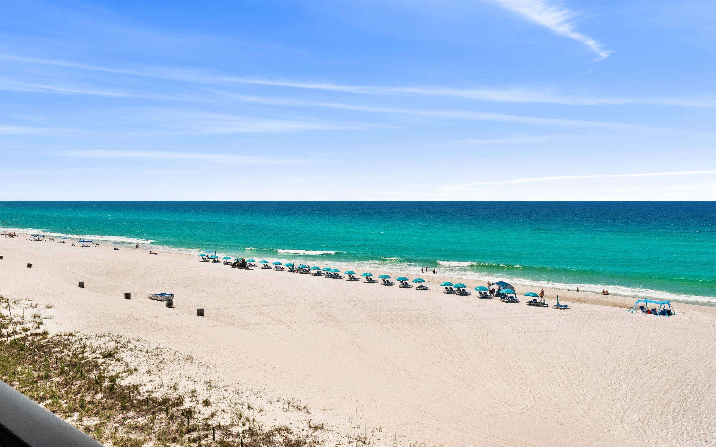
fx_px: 585
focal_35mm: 30
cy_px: 213
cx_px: 360
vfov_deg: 41.8
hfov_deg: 62.9
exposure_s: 1/1600
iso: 400
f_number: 8
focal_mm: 19.5
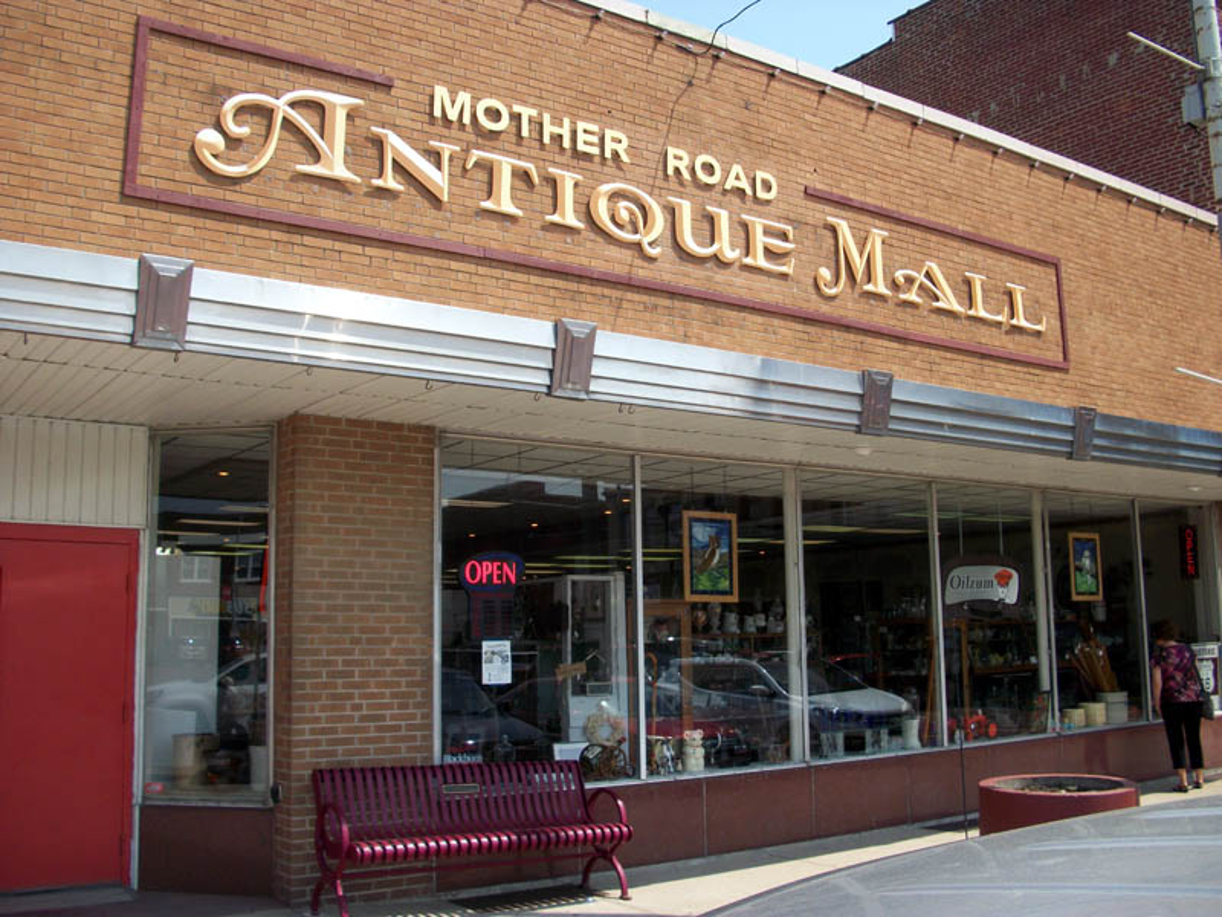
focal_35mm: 35
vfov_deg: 40.7
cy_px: 458
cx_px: 611
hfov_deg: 52.6
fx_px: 1236
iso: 80
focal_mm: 6.3
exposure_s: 1/800
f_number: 3.1
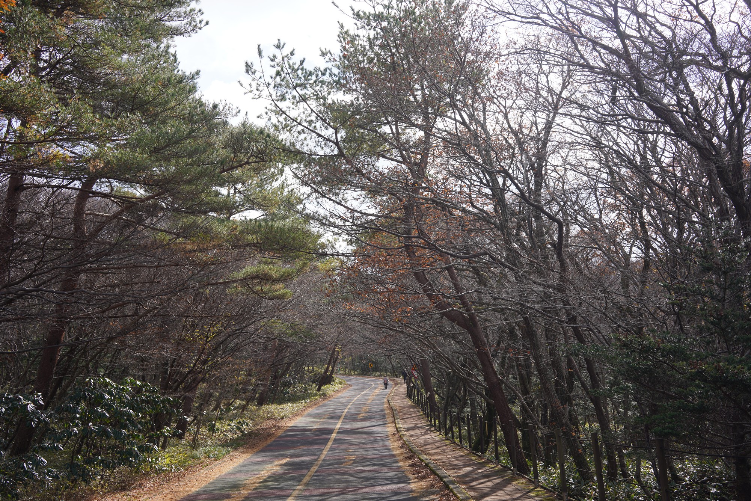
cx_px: 376
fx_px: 730
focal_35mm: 35
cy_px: 250
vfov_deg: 37.9
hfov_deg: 54.4
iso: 100
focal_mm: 35
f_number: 9
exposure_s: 1/100
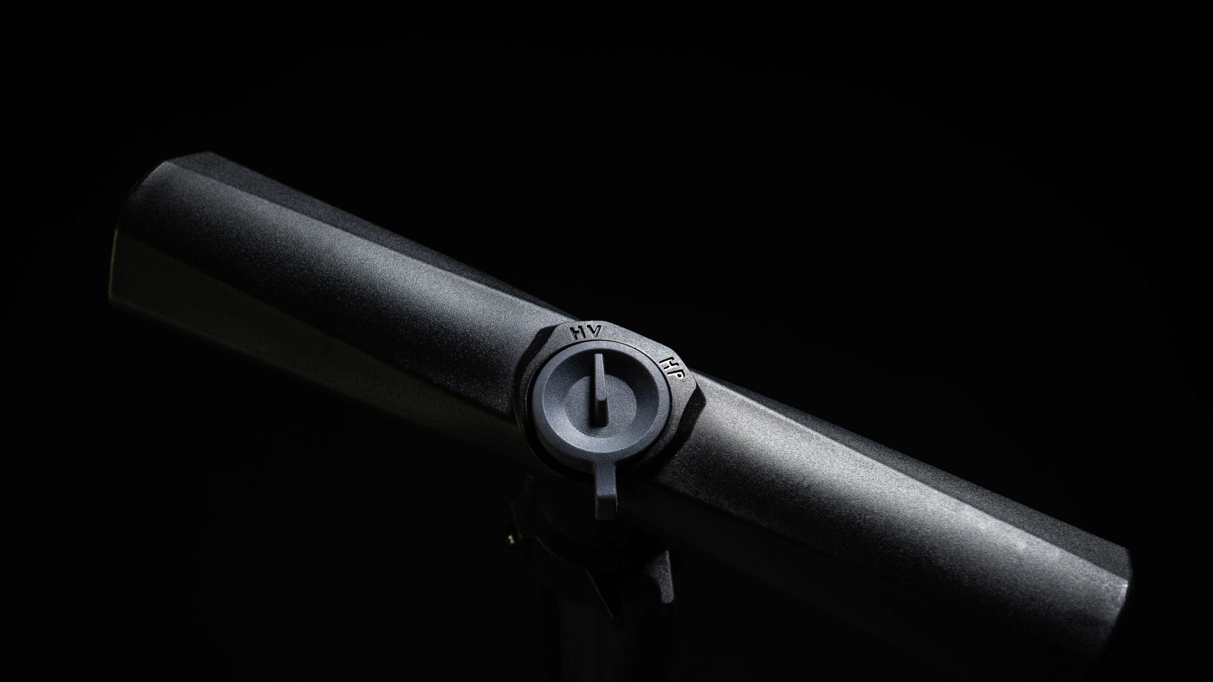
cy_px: 402
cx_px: 609
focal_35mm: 79
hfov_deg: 26.9
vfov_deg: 15.3
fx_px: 2541
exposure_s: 3.2
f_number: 8
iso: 50
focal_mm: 75
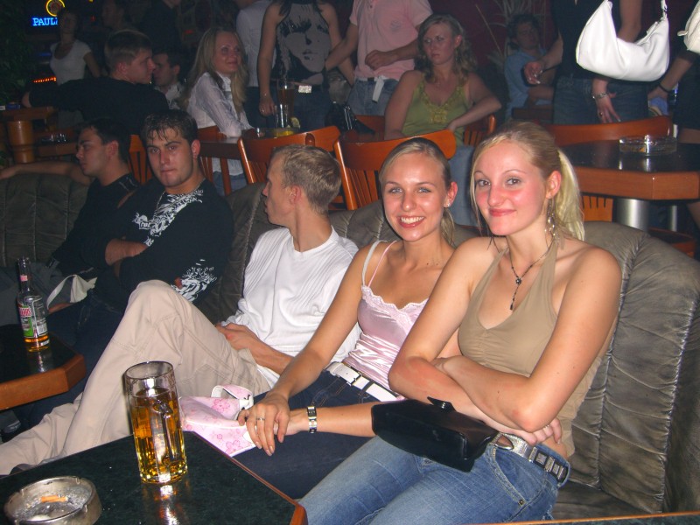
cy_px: 262
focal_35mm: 38
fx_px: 768
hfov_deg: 49.0
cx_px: 350
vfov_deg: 37.7
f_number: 2.8
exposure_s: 1/60
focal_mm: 7.9
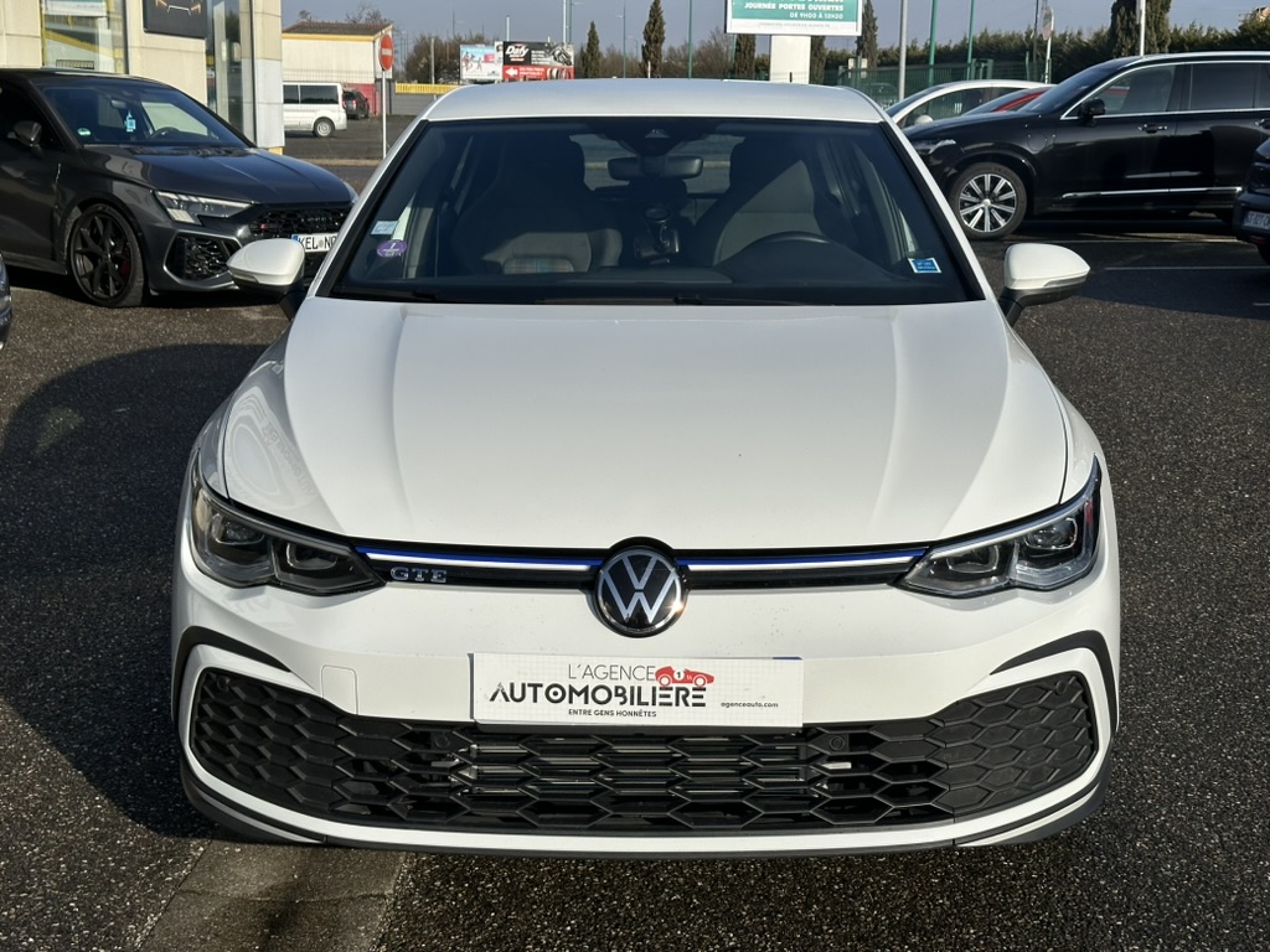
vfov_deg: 30.3
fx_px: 1761
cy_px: 476
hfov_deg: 39.7
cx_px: 635
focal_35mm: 48
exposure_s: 1/7634
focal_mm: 6.86
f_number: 1.78
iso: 64
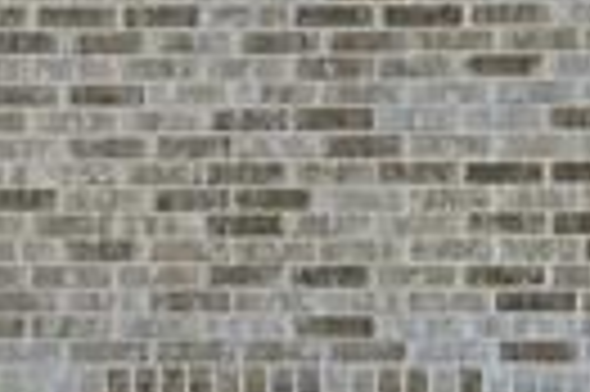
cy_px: 340
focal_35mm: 188
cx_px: -455
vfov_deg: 7.3
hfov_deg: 10.3
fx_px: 3077
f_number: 11
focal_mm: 24
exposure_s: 1/400
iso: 1000
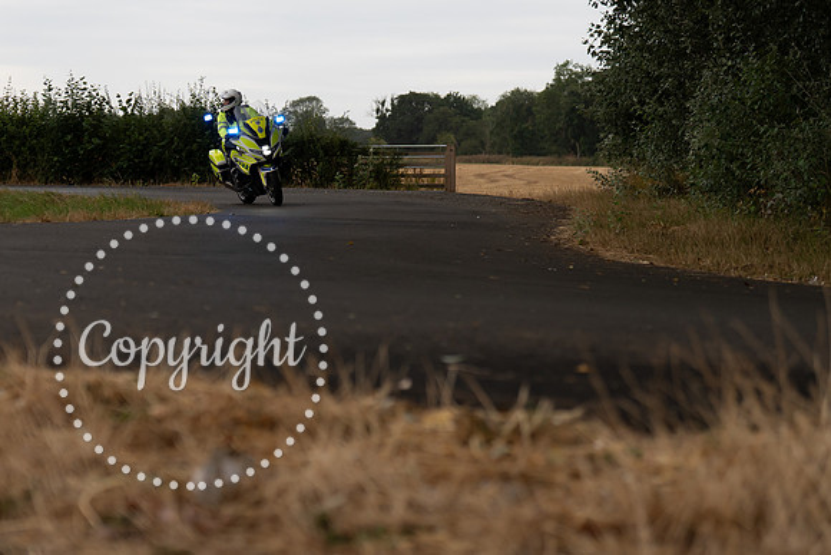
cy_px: 229
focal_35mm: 117
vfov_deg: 11.8
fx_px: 2690
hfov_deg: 17.5
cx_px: 199
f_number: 3.2
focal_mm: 72
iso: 400
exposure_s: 1/1250
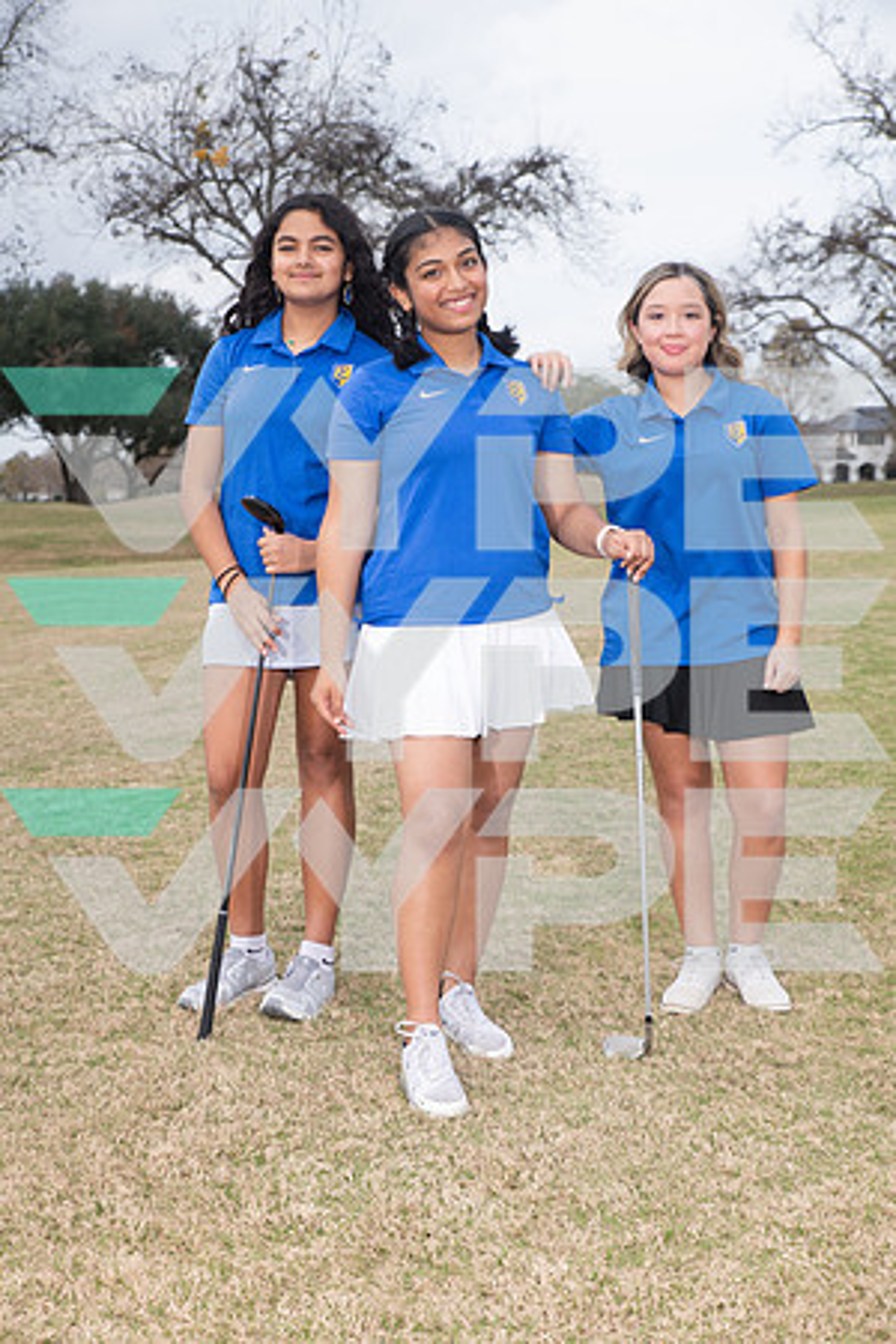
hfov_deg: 24.6
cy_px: 672
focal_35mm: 55
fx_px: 2053
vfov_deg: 36.2
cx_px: 448
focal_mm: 55
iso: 100
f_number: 6.3
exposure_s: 1/320
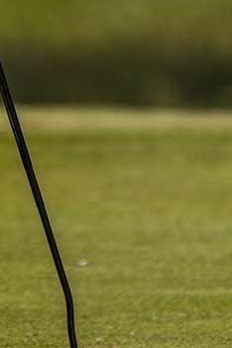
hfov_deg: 0.5
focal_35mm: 2670
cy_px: -243
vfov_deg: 0.8
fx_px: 25808
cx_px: -48
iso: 450
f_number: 8
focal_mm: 650
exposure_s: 1/2000
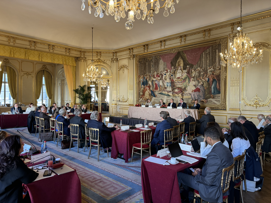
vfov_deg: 56.8
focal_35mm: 24
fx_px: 188
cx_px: 136
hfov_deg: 71.6
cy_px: 102
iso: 200
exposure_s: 1/100
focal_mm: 6.76
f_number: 1.78
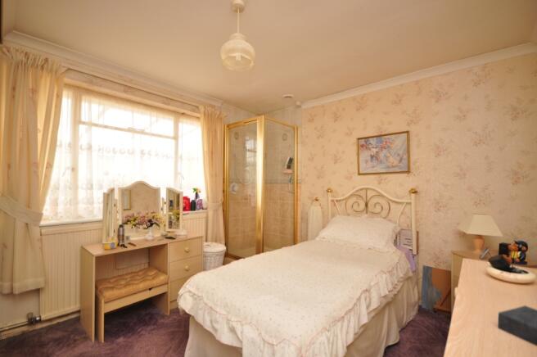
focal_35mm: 15
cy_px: 178
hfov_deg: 100.4
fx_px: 224
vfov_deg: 77.2
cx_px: 268
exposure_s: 1/40
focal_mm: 10
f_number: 4
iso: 200
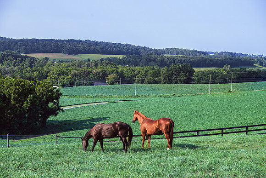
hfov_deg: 26.0
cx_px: 133
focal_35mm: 78
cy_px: 89
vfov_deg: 17.5
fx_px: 576
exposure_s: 1/320
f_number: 5.6
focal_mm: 78
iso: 100
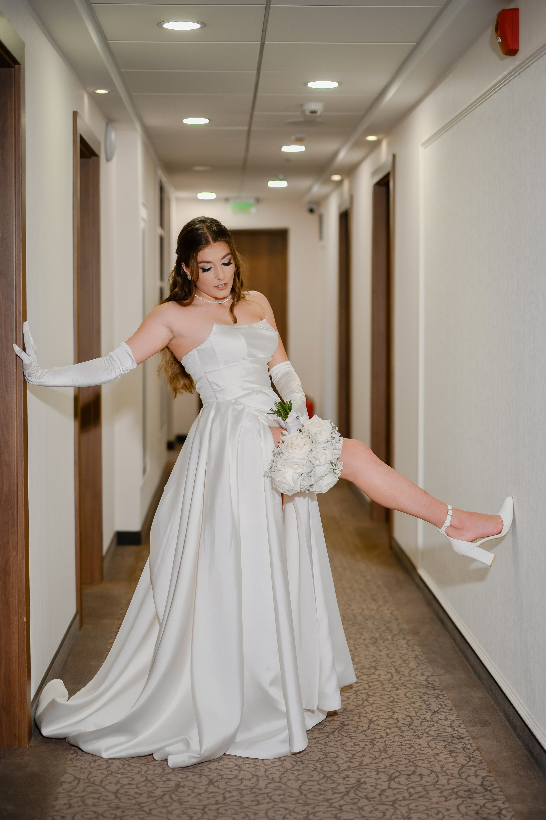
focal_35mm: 50
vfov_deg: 39.6
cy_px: 410
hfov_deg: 27.0
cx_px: 273
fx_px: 1139
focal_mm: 50
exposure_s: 1/250
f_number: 1.8
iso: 320
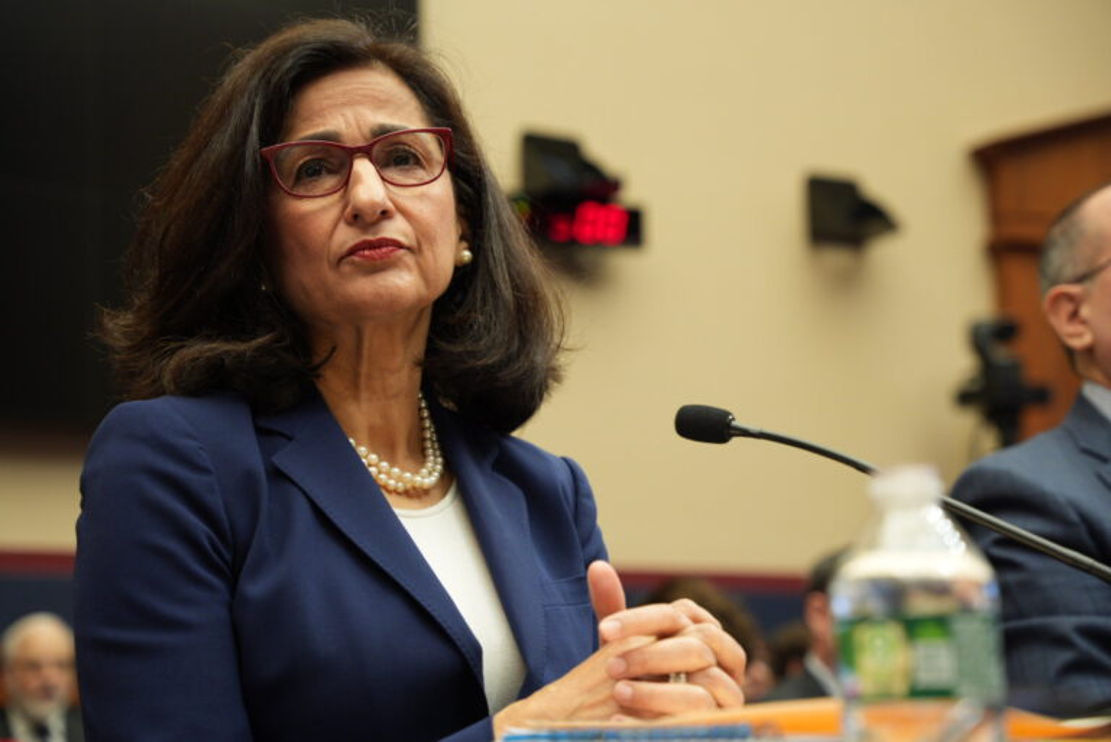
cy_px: 371
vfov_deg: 19.5
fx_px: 2161
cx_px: 556
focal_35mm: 70
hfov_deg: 28.8
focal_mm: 70
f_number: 4
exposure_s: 1/200
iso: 1600
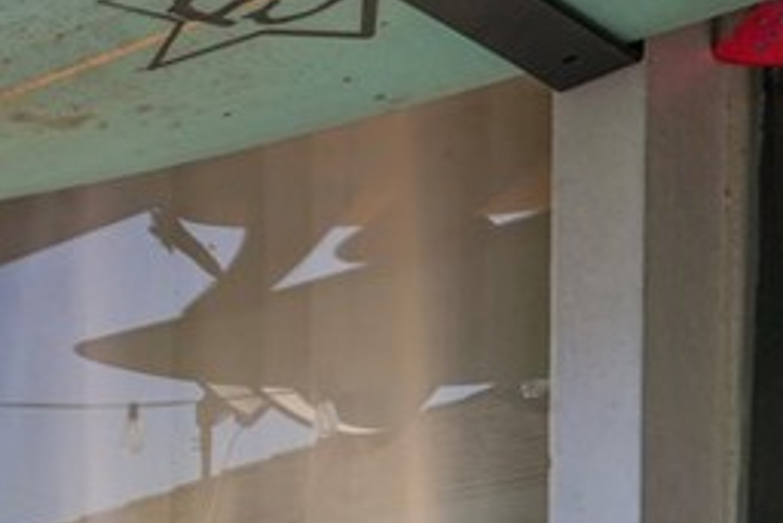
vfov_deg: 17.6
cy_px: 916
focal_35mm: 64
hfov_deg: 20.3
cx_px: -685
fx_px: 1393
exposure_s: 1/125
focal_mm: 16
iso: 100
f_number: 11
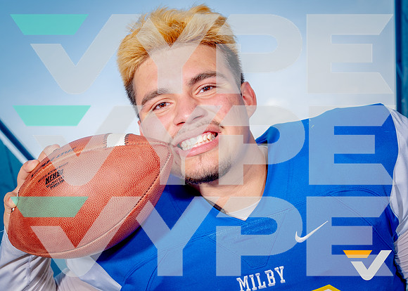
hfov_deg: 34.6
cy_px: 146
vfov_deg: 25.1
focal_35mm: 57
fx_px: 655
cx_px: 209
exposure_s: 1/125
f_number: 8
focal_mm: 54
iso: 100
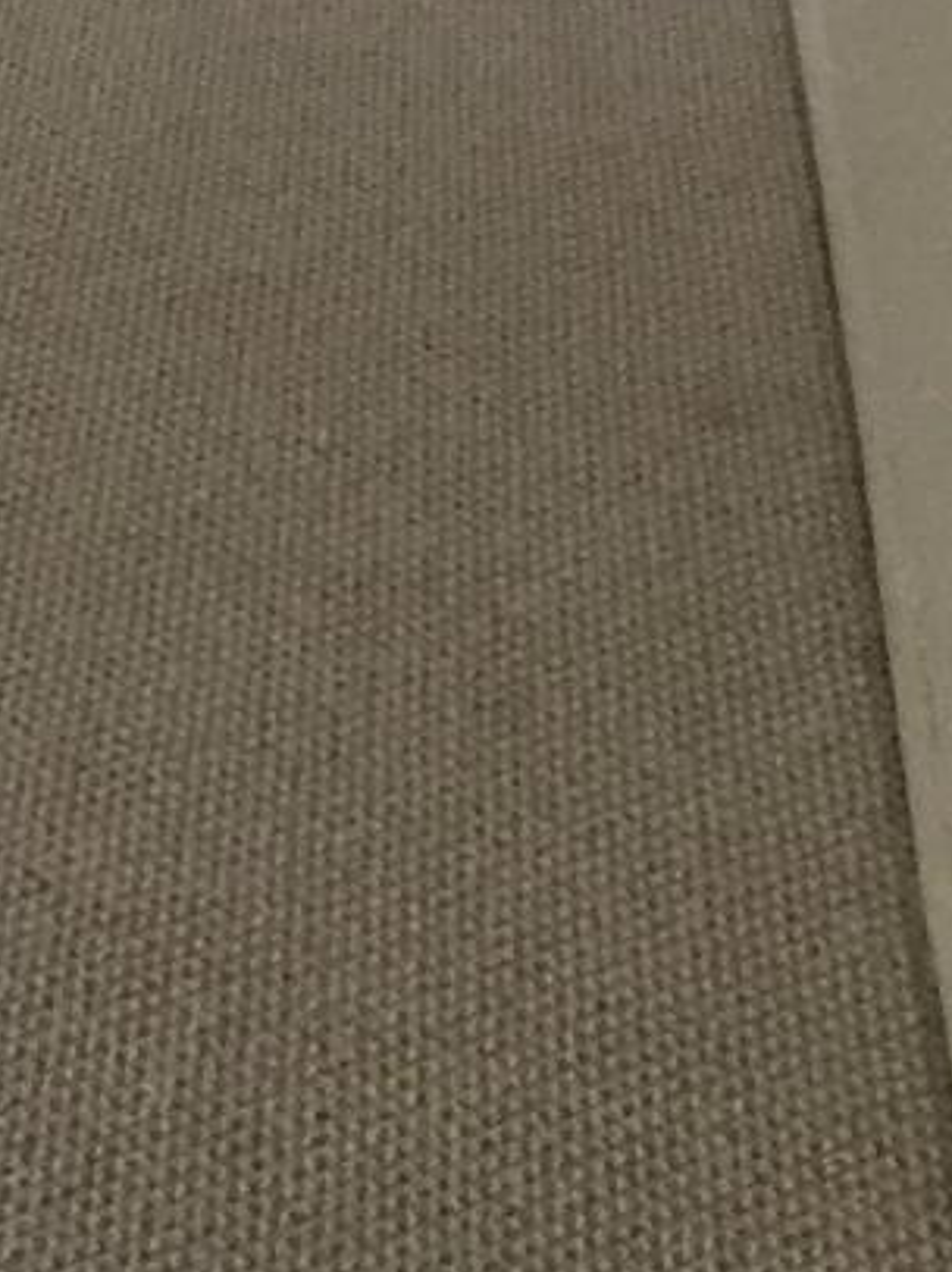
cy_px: -642
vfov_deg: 13.1
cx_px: -1384
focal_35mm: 143
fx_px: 5249
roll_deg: +1.4
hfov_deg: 9.2
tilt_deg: -15.5
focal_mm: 4.15
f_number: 2.2
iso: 50
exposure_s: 1/30
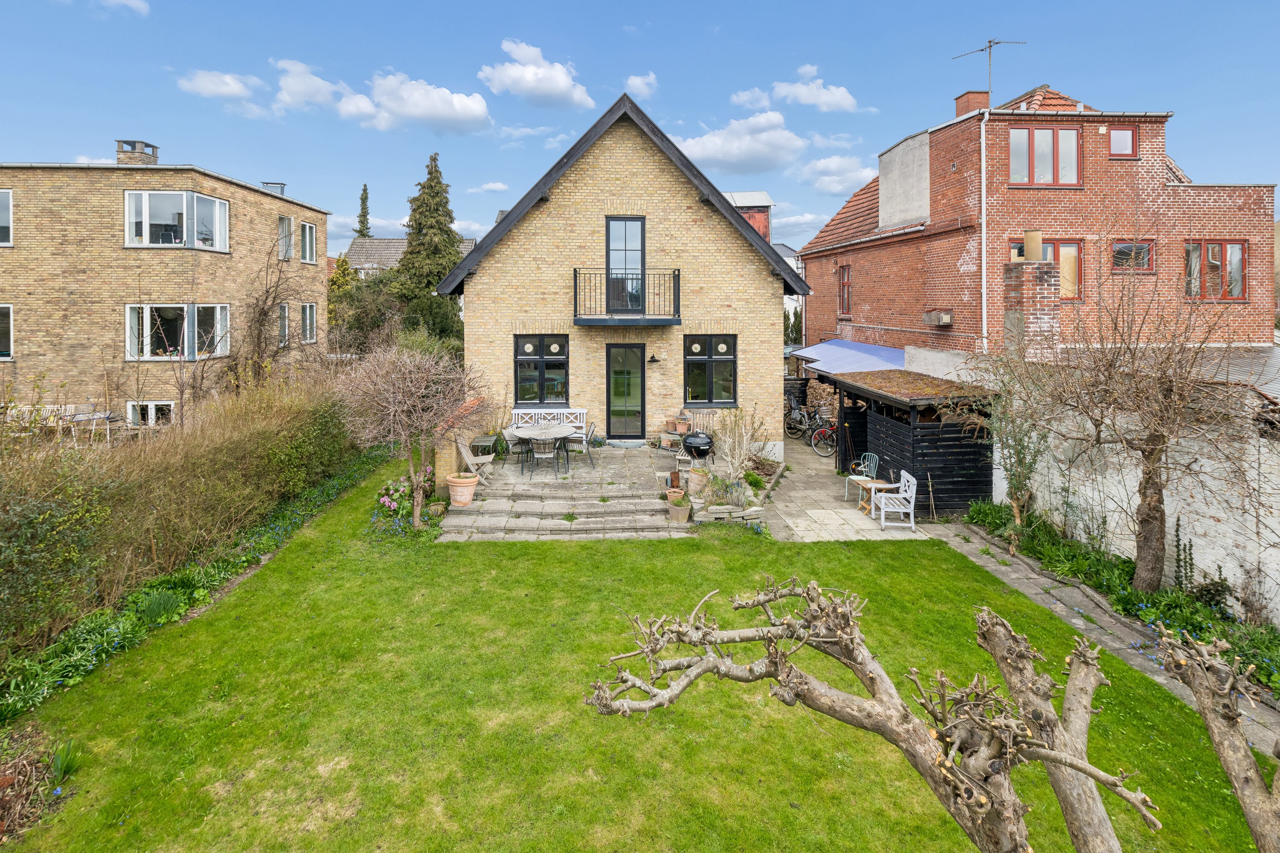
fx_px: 569
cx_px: 640
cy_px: 426
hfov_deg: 96.7
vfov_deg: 73.7
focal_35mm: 16
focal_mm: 16
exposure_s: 1/125
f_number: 8
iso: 125
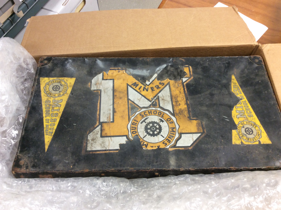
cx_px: 140
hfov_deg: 56.9
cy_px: 105
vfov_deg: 44.1
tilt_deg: -58.9
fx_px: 259
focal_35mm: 32
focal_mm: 3.3
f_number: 2.4
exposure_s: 1/24
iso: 64
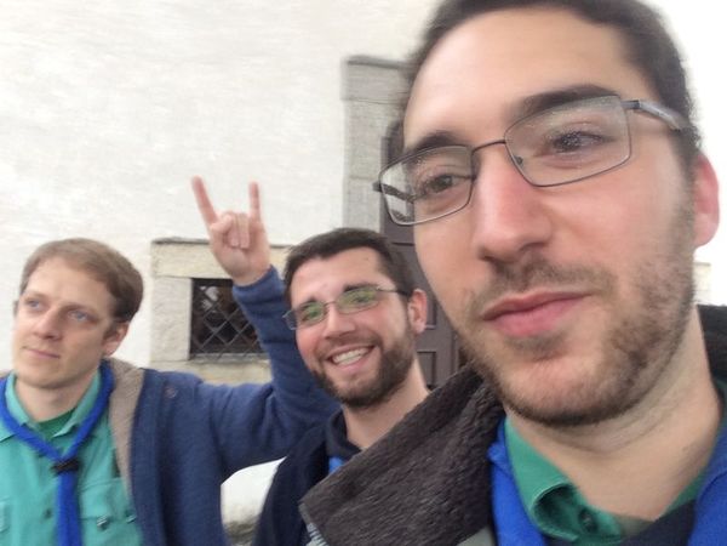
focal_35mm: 31
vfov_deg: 45.4
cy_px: 273
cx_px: 364
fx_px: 651
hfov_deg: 58.4
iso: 80
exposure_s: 1/33
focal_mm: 2.15
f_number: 2.4
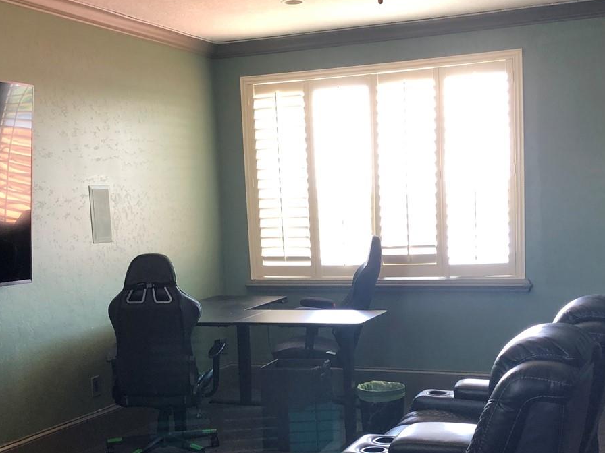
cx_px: 332
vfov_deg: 28.9
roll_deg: +3.1
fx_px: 874
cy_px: 300
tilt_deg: -6.1
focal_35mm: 50
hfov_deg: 38.2
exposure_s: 1/24
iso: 40
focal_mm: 3.99
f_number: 1.8
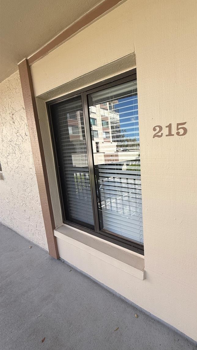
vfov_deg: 99.4
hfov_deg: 64.6
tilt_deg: -10.0
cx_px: 138
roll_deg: +2.4
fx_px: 149
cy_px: 173
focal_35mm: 16
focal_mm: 2.22
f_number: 2.2
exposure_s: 1/342
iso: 50
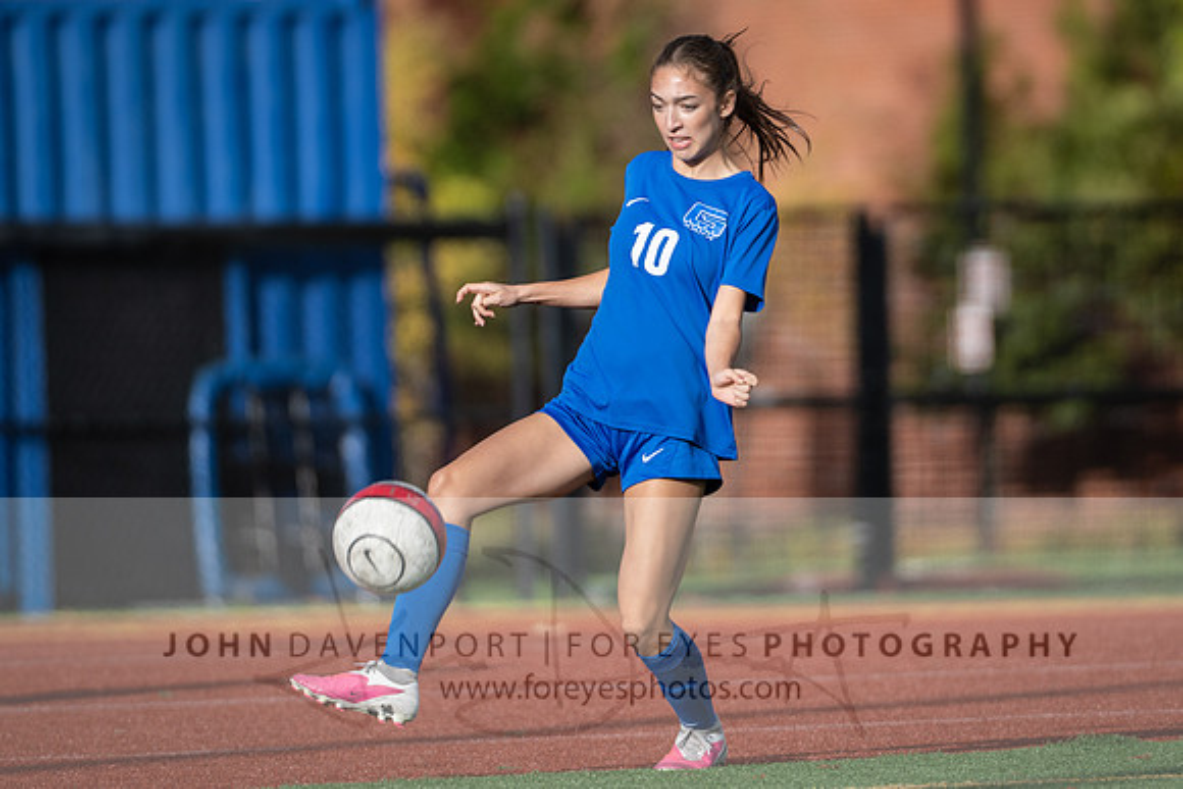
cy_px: 174
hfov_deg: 3.3
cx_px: 750
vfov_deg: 2.2
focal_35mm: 624
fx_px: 20501
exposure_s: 1/1000
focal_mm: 400
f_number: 4
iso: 180
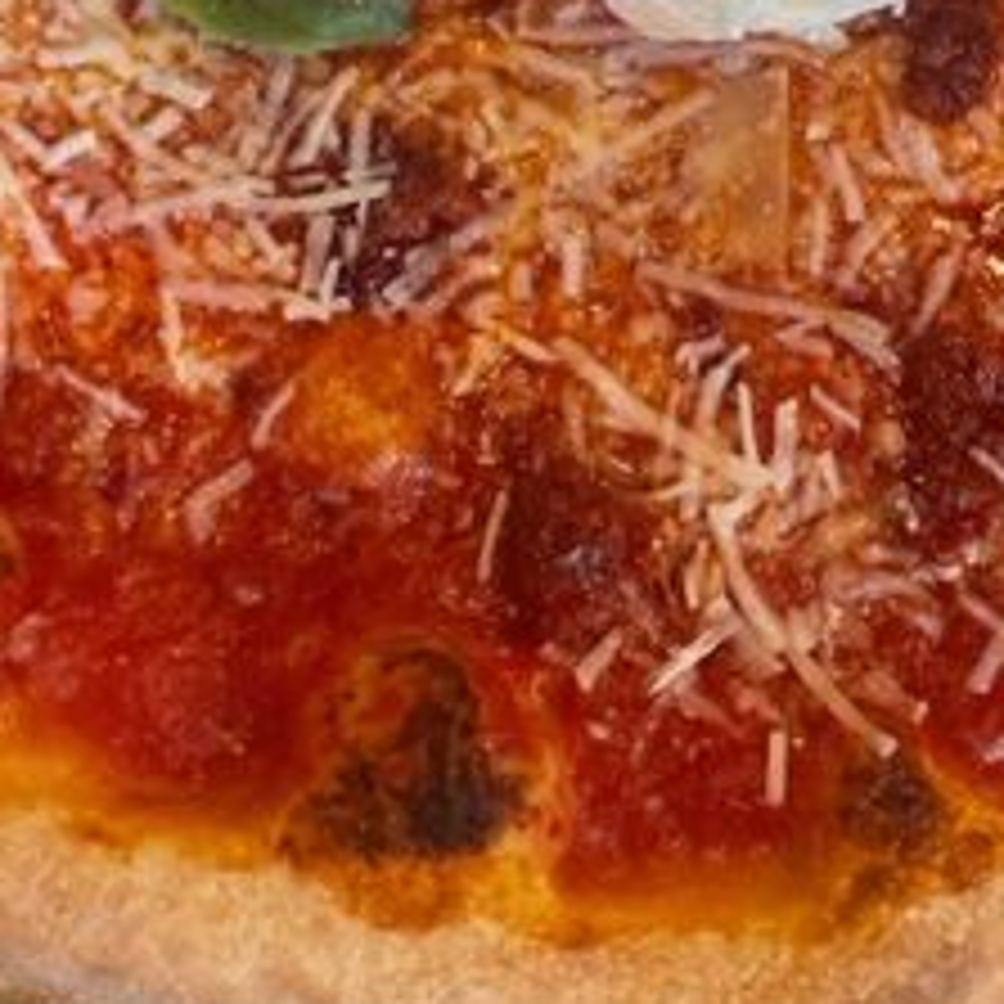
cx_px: 720
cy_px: -162
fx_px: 2166
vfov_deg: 24.0
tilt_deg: -68.6
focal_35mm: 66
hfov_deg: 25.9
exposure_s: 1/116
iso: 125
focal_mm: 4.2
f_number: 1.6
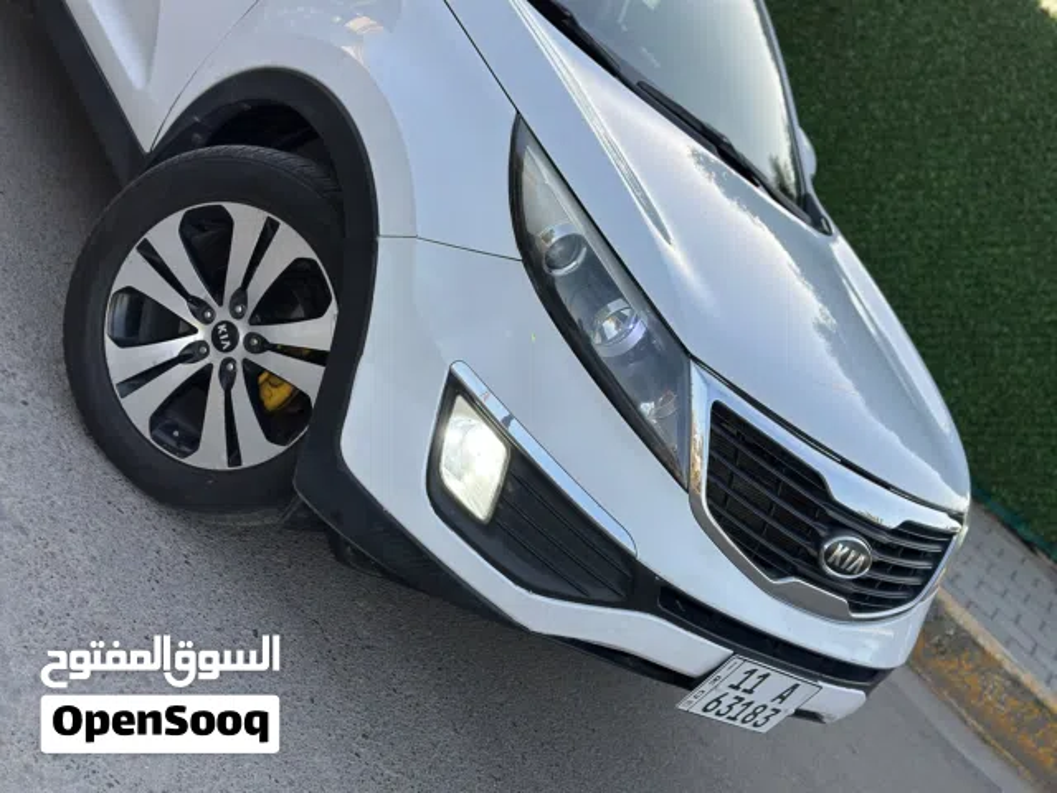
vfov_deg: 30.3
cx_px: 528
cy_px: 396
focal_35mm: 48
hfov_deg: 39.7
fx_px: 1466
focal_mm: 6.86
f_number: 1.78
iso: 80
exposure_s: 1/729
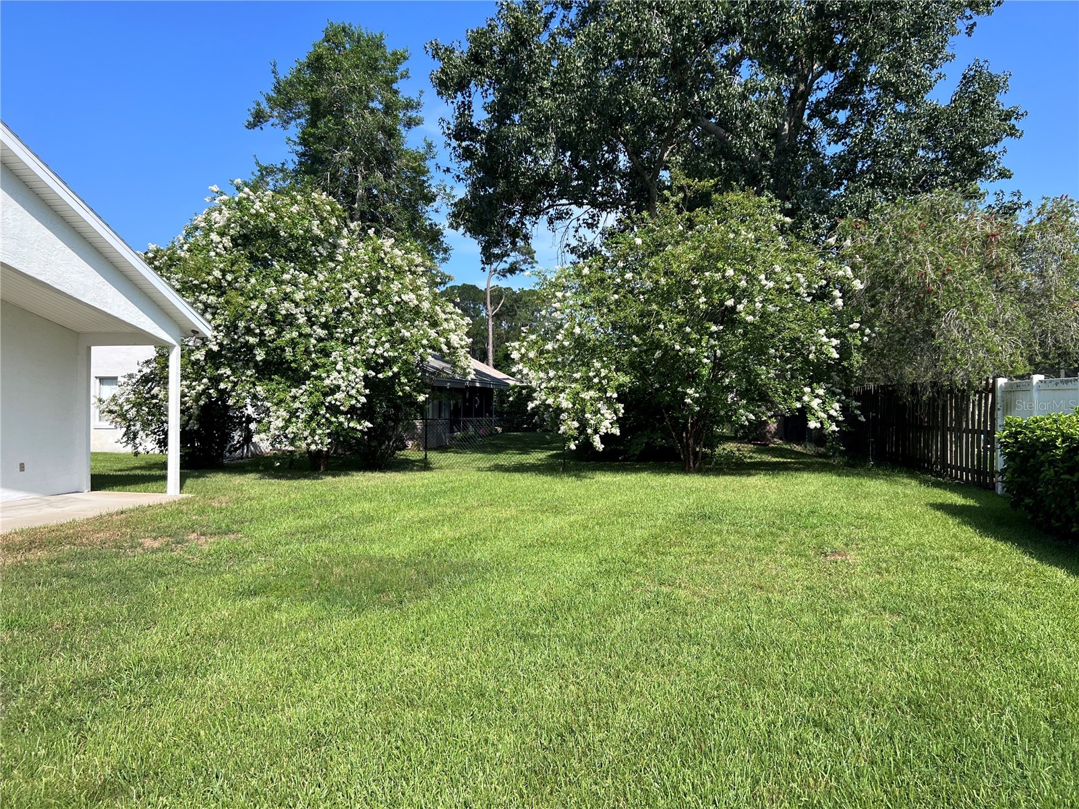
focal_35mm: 26
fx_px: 810
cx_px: 540
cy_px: 404
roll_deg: -0.2
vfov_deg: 53.1
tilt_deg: +1.2
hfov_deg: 67.3
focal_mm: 5.7
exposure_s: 1/3077
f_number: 1.5
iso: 50
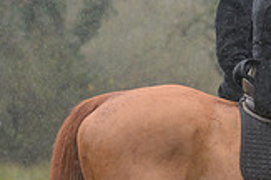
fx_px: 2945
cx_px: 426
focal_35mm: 392
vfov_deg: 3.5
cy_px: 117
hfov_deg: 5.2
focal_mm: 110
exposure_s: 1/800
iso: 1600
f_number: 3.2
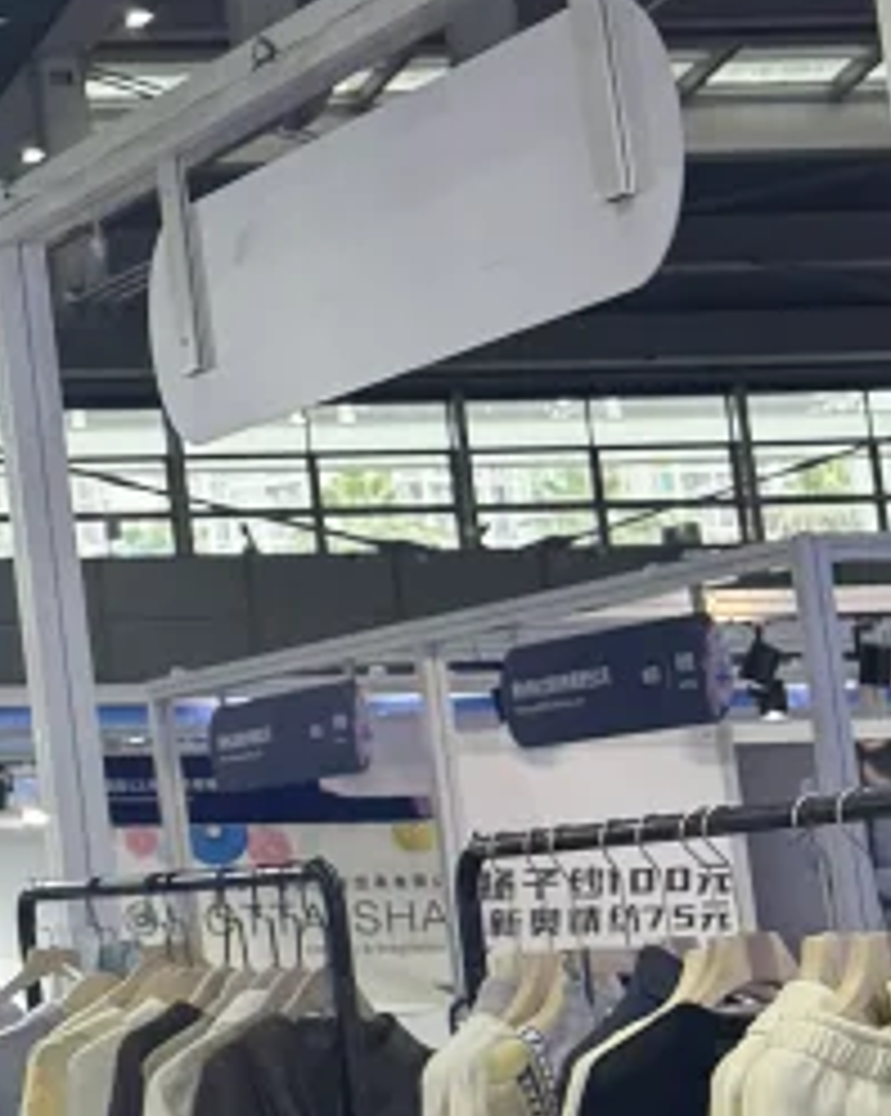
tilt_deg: +13.3
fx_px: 4488
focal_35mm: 136
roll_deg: +1.0
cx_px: -1282
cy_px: -50
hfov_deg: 9.9
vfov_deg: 13.9
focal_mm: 6.76
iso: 50
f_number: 1.78
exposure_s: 1/100
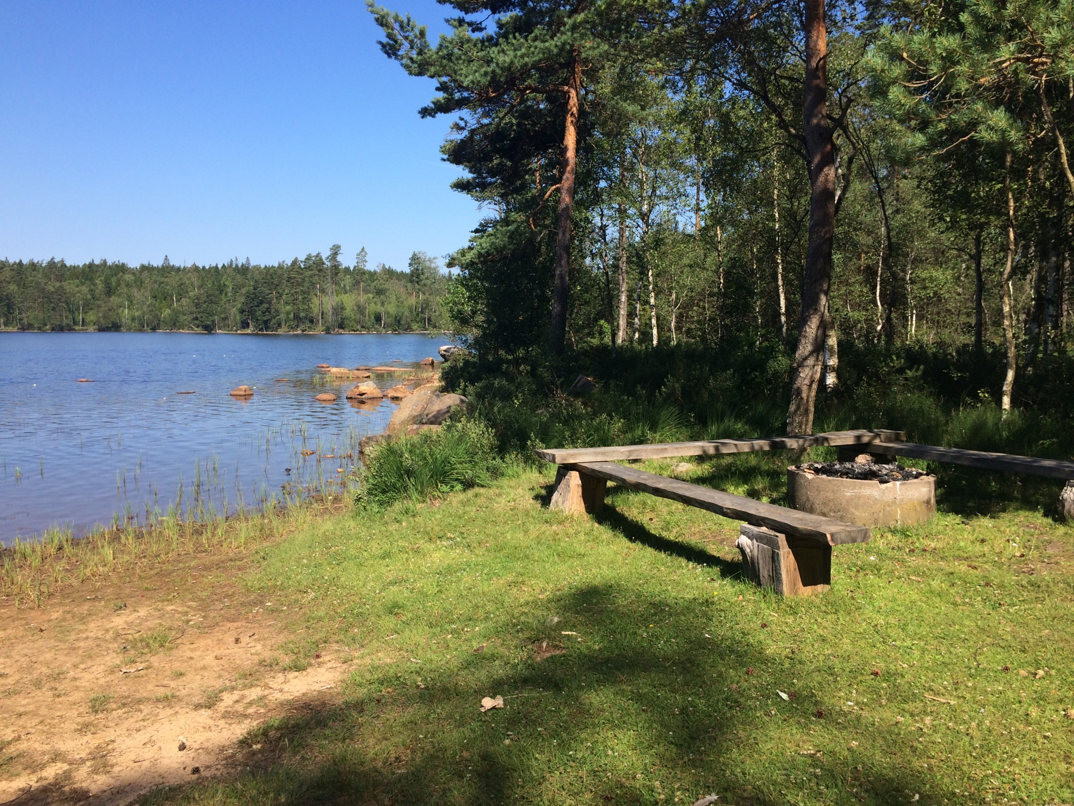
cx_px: 537
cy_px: 403
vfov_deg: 46.8
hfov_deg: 60.0
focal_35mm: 30
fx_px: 931
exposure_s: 1/1368
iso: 32
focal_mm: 4.12
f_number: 2.2
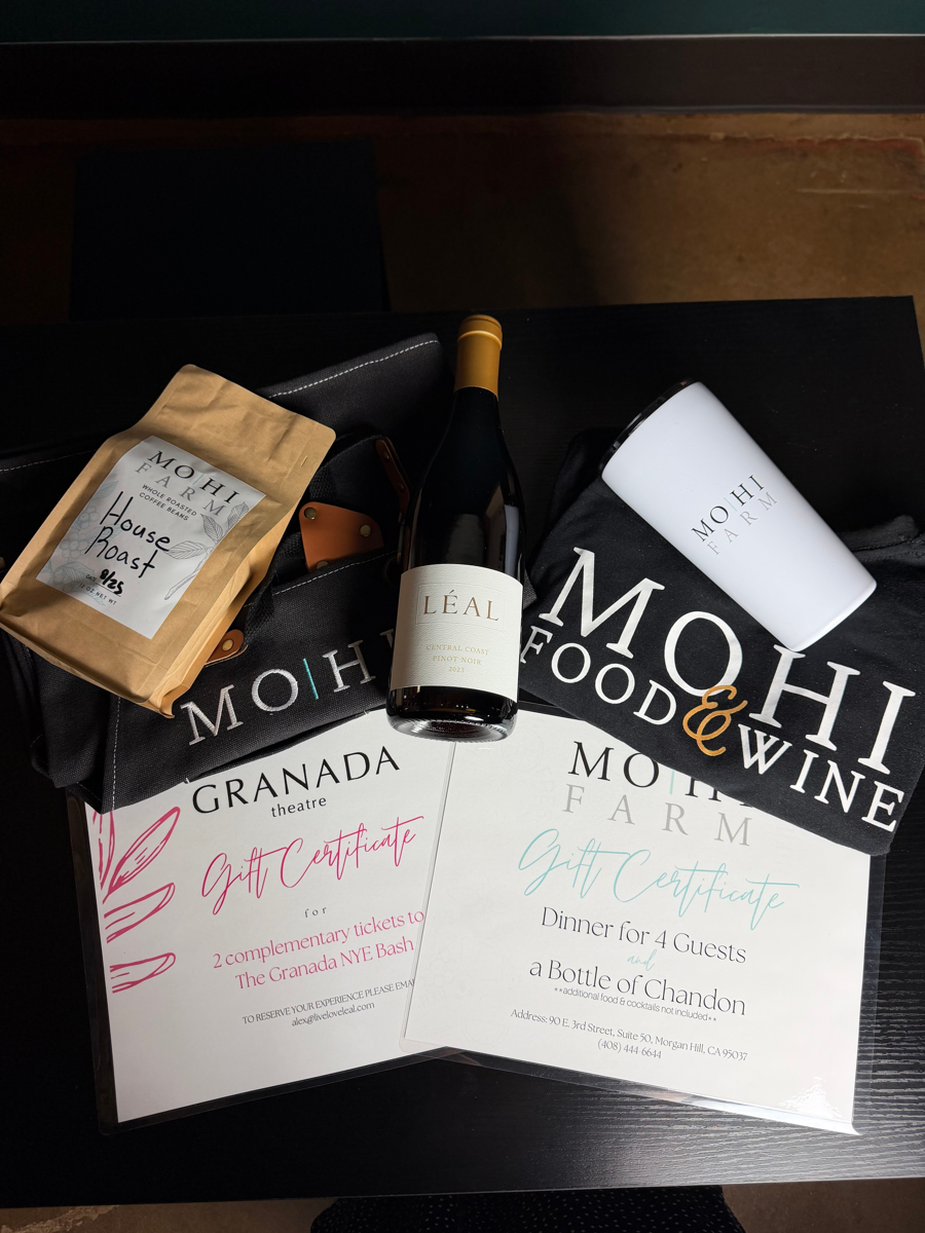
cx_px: 462
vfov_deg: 71.6
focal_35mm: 24
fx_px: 855
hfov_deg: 56.8
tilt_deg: -76.9
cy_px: 616
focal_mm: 6.76
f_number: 1.78
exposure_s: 1/60
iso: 125
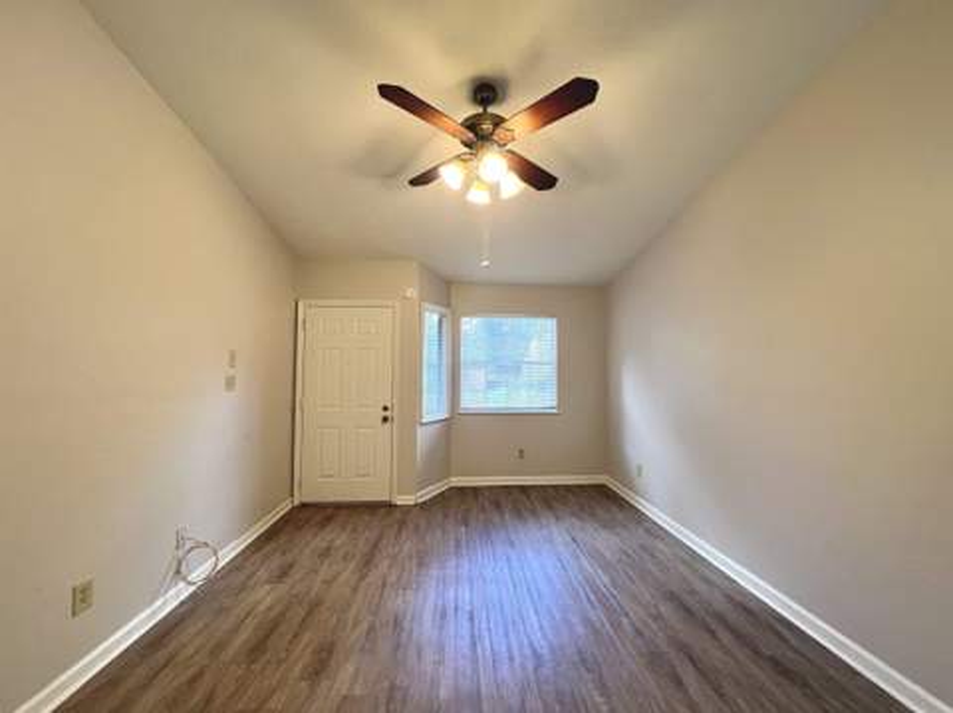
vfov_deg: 89.8
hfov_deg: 106.2
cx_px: 476
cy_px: 356
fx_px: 358
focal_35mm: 13
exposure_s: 1/120
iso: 100
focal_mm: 1.57
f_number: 1.8
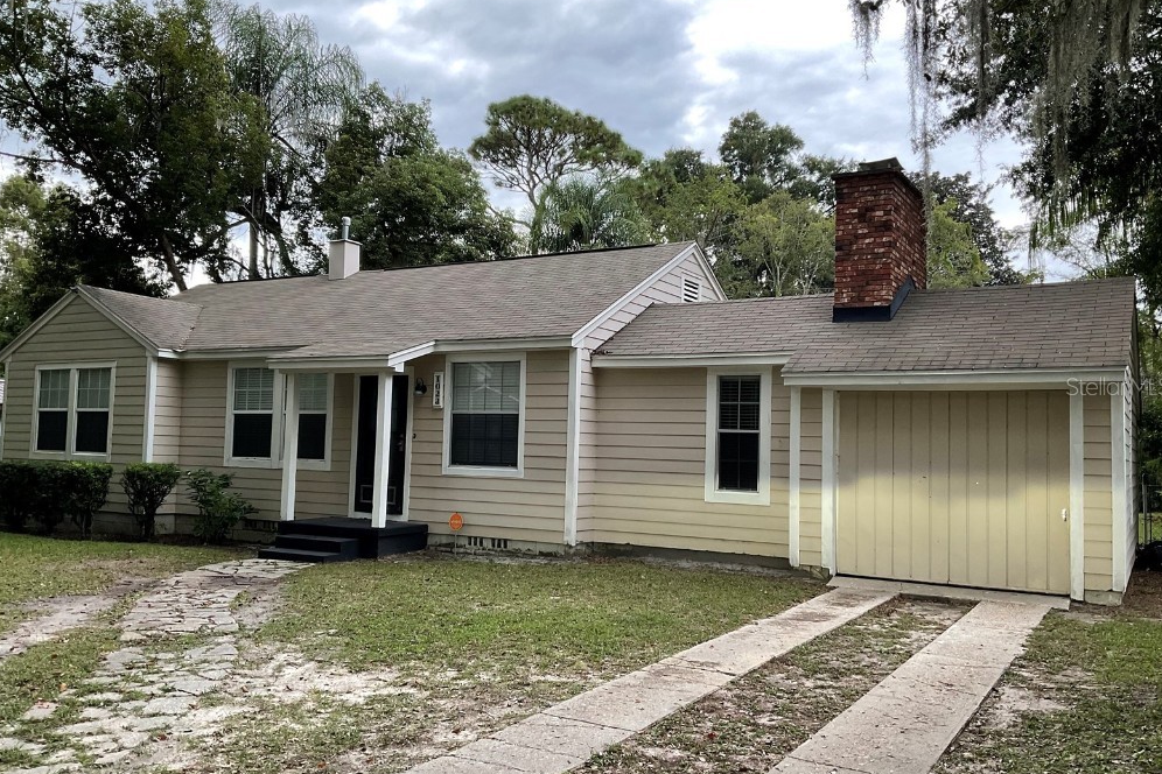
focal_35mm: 31
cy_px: 386
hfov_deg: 60.3
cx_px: 579
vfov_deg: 42.3
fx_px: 1001
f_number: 1.8
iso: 32
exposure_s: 1/60
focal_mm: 3
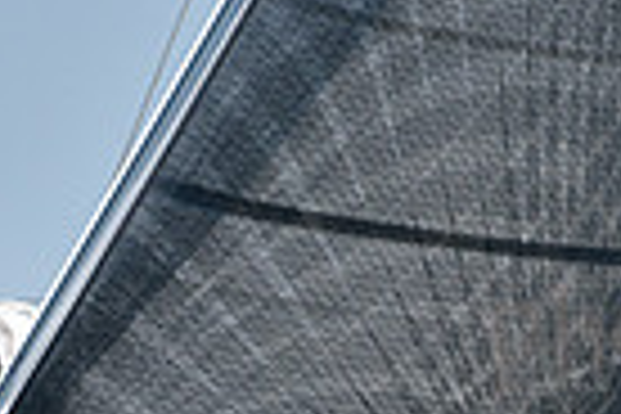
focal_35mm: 1676
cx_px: 252
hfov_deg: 1.2
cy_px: 578
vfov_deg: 0.8
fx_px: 28909
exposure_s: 1/1600
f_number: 7.1
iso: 320
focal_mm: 400
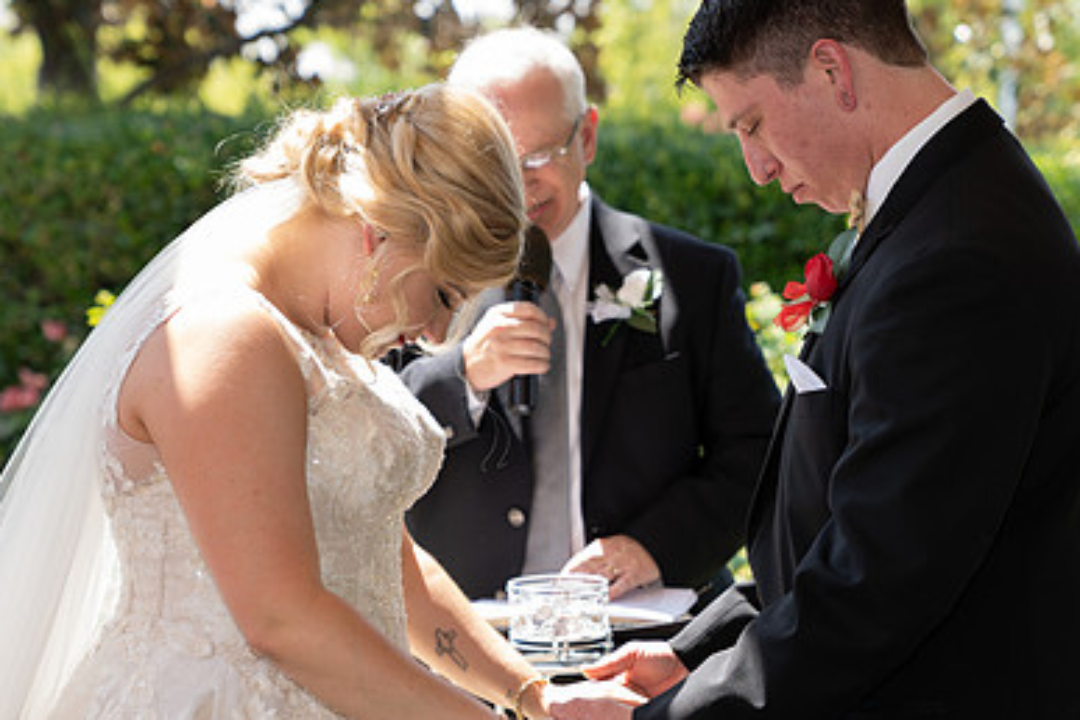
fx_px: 3150
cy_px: 445
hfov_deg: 19.5
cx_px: 553
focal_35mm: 105
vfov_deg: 13.0
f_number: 3.5
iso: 200
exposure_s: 1/250
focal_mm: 70
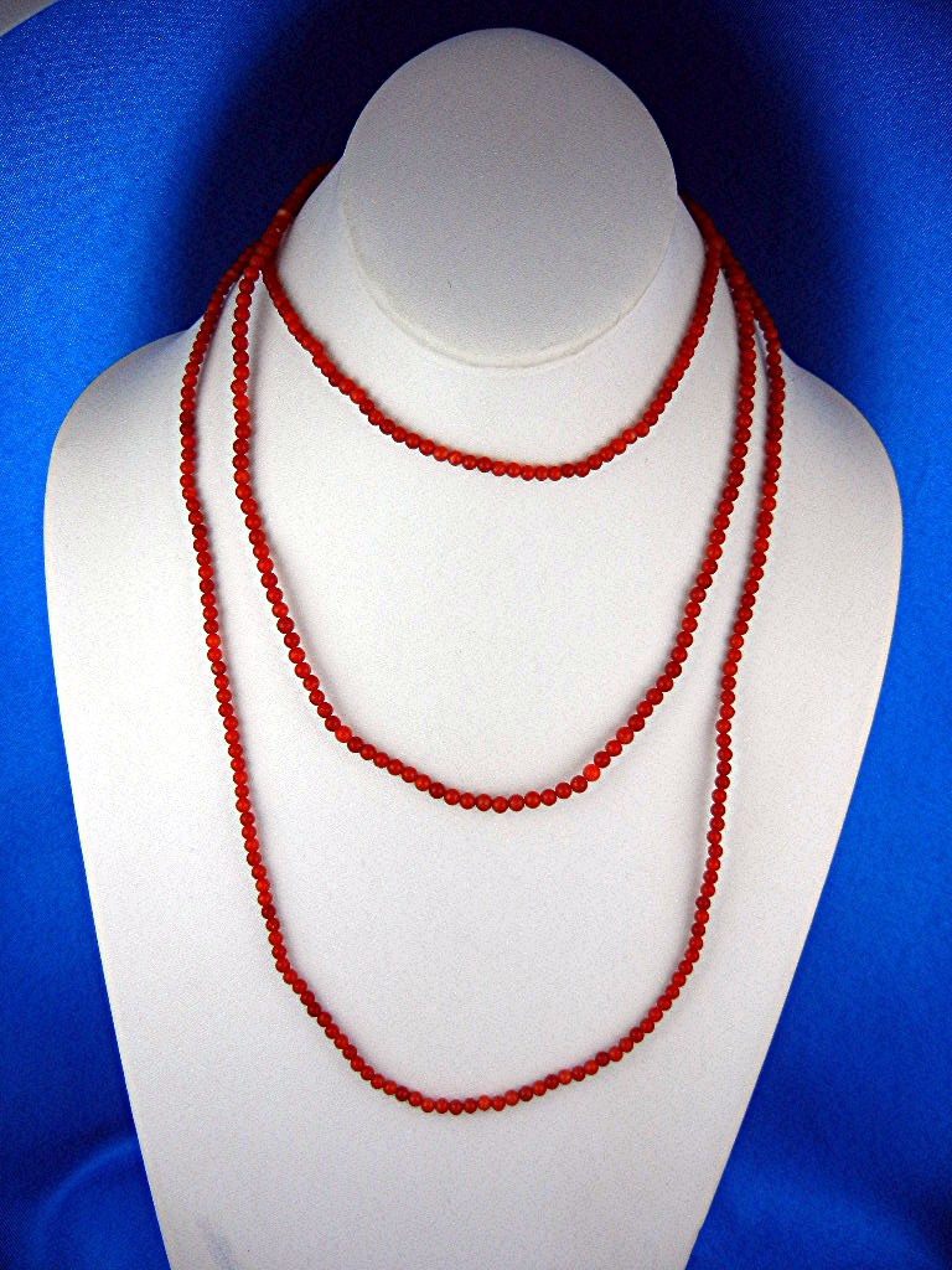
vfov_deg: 60.0
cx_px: 476
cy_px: 635
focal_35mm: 30
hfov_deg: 46.8
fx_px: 1100
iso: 160
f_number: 3.5
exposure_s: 1/75.3
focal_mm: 5.4
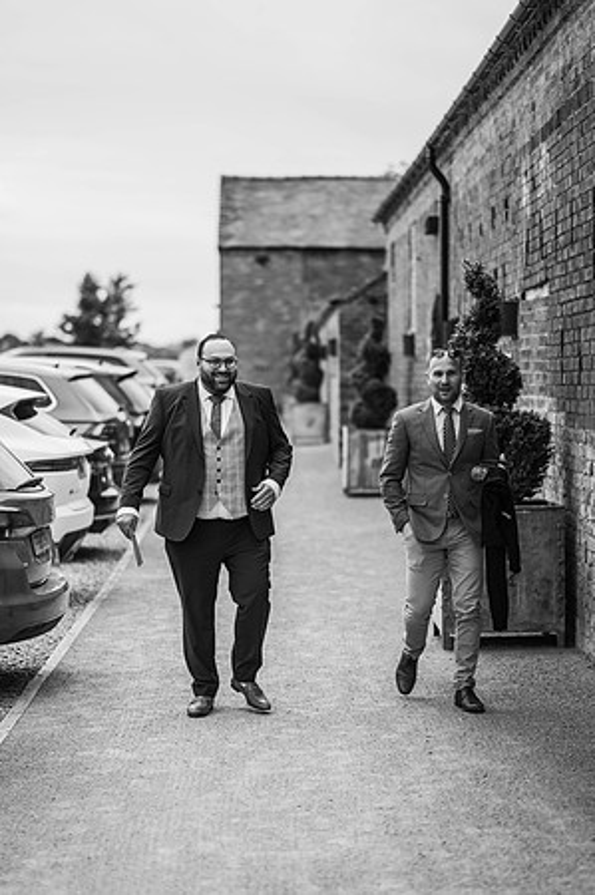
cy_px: 448
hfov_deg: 16.0
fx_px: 2112
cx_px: 298
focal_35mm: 85
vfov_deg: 23.9
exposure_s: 1/2000
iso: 100
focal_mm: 85
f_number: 1.8
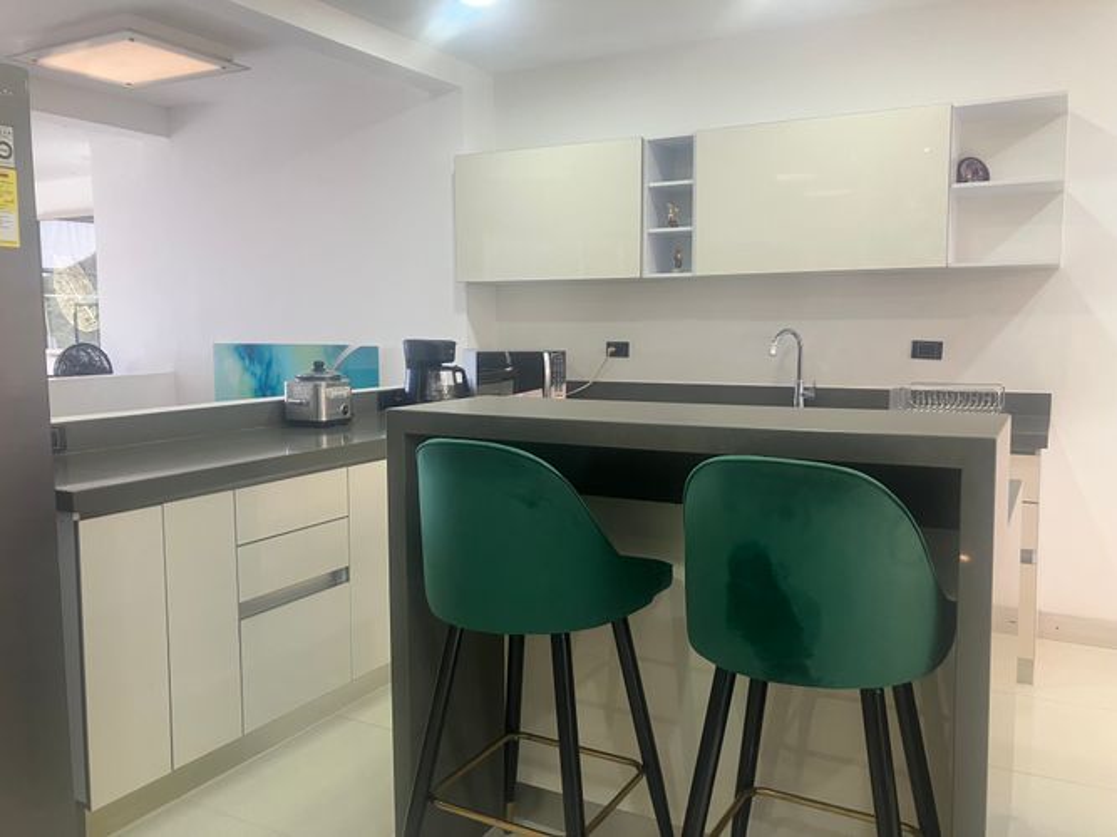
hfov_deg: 63.5
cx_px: 558
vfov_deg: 49.7
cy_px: 418
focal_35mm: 28
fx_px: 903
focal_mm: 3.99
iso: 125
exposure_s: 1/60
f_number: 1.8
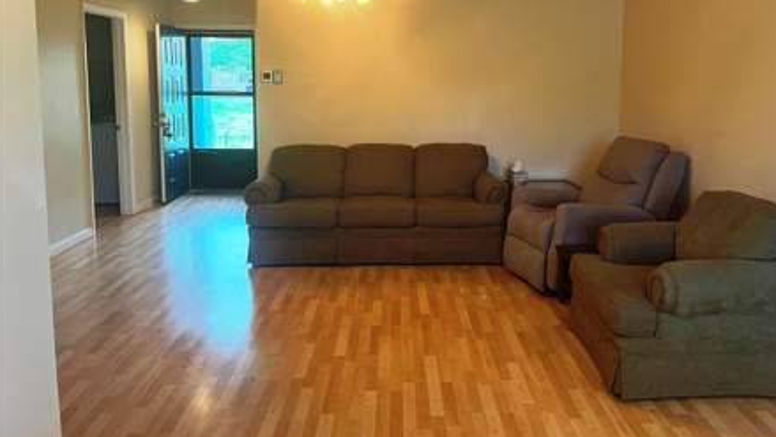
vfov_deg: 37.4
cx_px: 415
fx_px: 638
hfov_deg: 62.6
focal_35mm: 31
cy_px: 149
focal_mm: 5.1
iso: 200
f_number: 1.6
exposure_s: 1/60
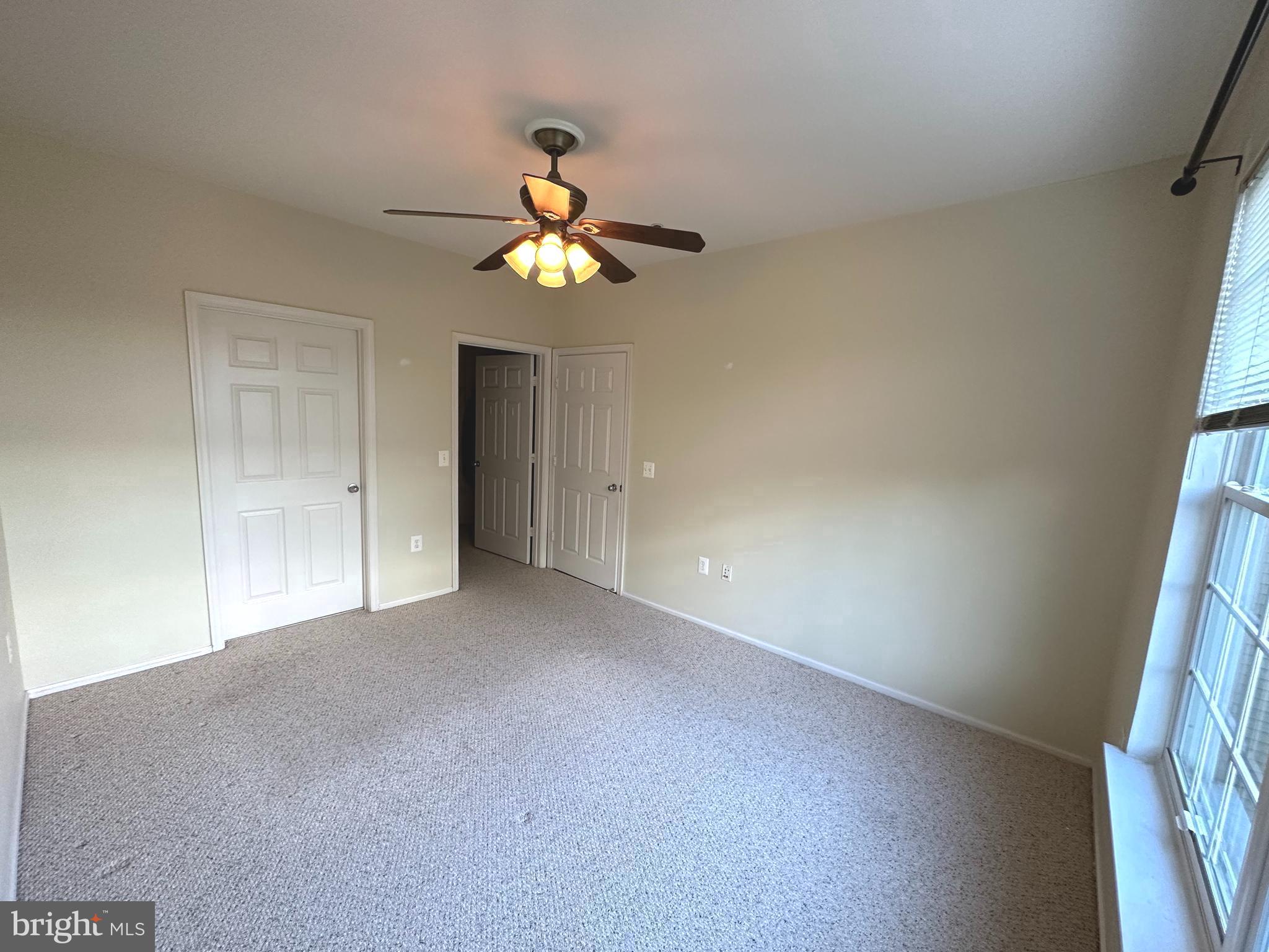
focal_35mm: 14
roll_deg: -2.7
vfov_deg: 85.7
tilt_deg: -8.0
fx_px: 513
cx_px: 634
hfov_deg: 102.1
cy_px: 476
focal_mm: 2.22
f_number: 2.2
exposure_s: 1/60
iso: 250
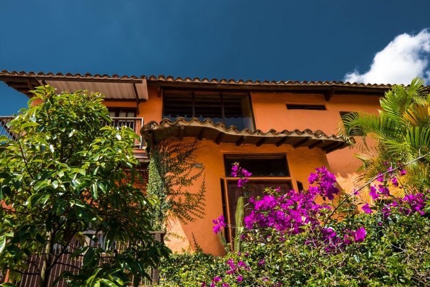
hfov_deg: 73.7
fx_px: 287
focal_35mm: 24
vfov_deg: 53.1
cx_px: 215
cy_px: 144
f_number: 5
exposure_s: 1/320
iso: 100
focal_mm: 16
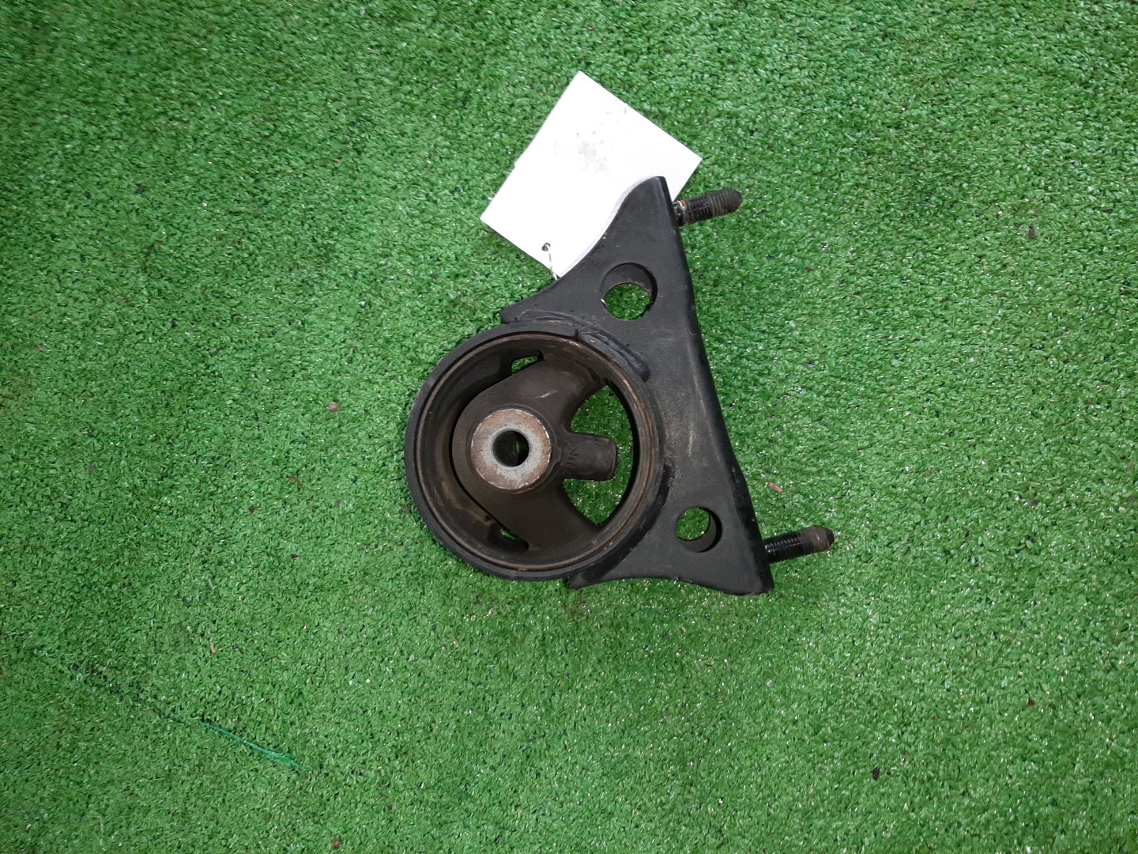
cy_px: 427
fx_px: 855
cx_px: 569
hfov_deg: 67.3
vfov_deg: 53.1
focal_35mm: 26
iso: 154
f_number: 1.7
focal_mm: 3.93
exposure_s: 1/50
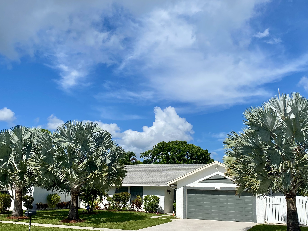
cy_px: 116
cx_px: 165
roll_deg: -1.4
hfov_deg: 53.9
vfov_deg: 41.8
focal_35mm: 34
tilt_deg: +13.4
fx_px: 303
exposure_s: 1/5236
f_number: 1.8
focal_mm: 4.25
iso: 32
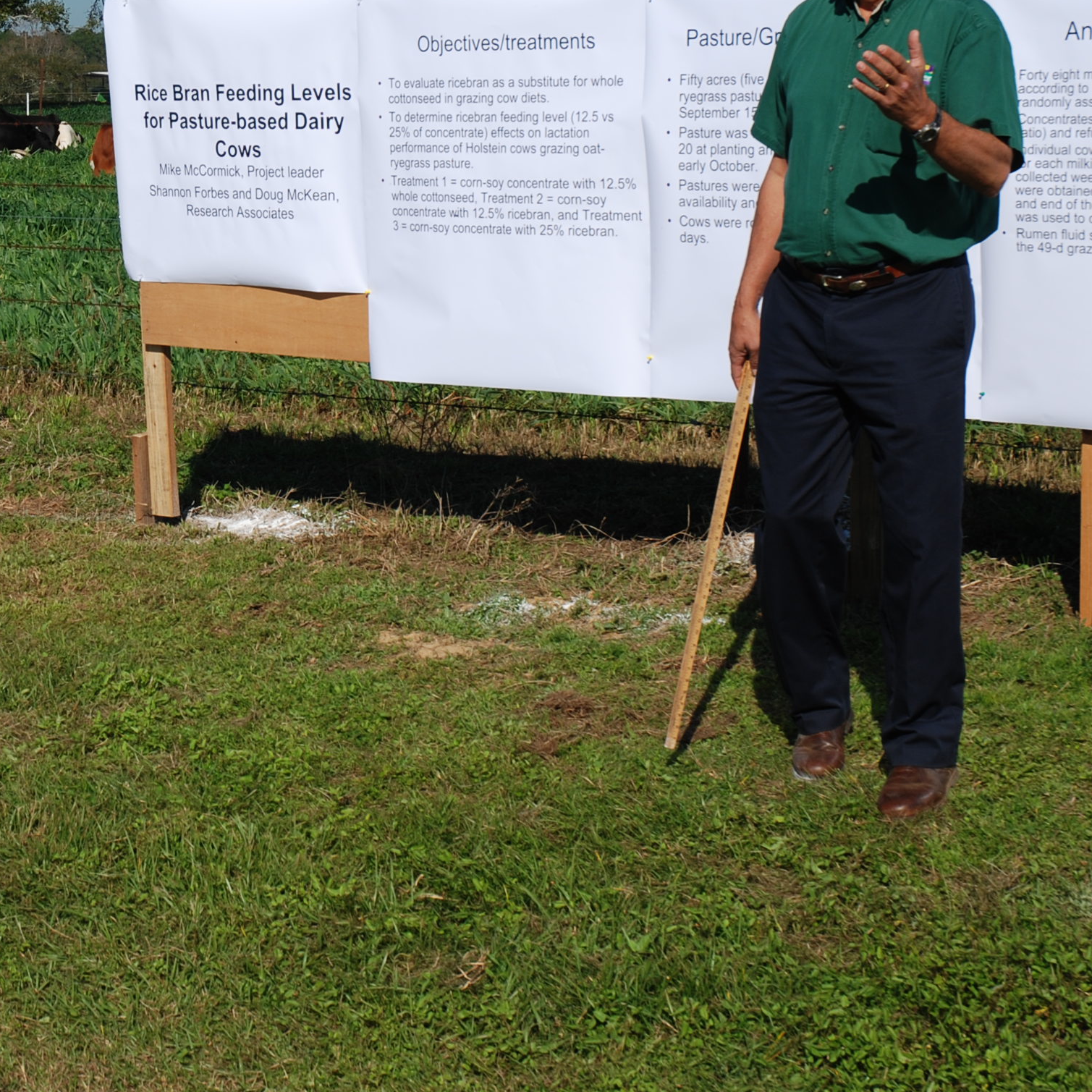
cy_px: 412
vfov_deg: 20.2
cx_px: 147
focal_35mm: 86
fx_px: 3063
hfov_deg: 19.9
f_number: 9
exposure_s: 1/320
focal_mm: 35
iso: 100
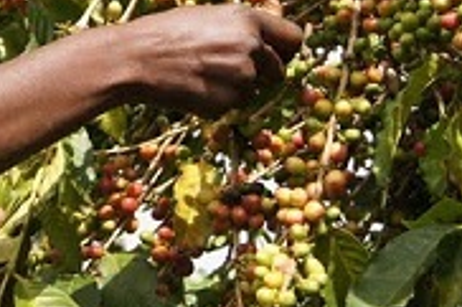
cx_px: 66
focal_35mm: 109
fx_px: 1398
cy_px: 65
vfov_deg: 12.5
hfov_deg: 18.5
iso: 200
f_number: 4.5
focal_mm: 22
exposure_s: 1/800
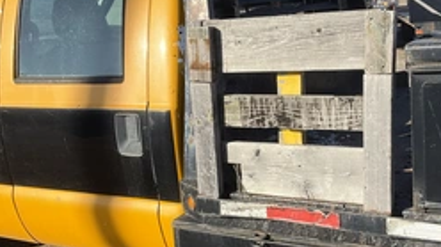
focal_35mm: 51
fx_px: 596
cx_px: 267
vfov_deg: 23.4
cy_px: 140
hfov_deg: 40.4
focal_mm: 3
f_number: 1.8
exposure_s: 1/1250
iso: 25
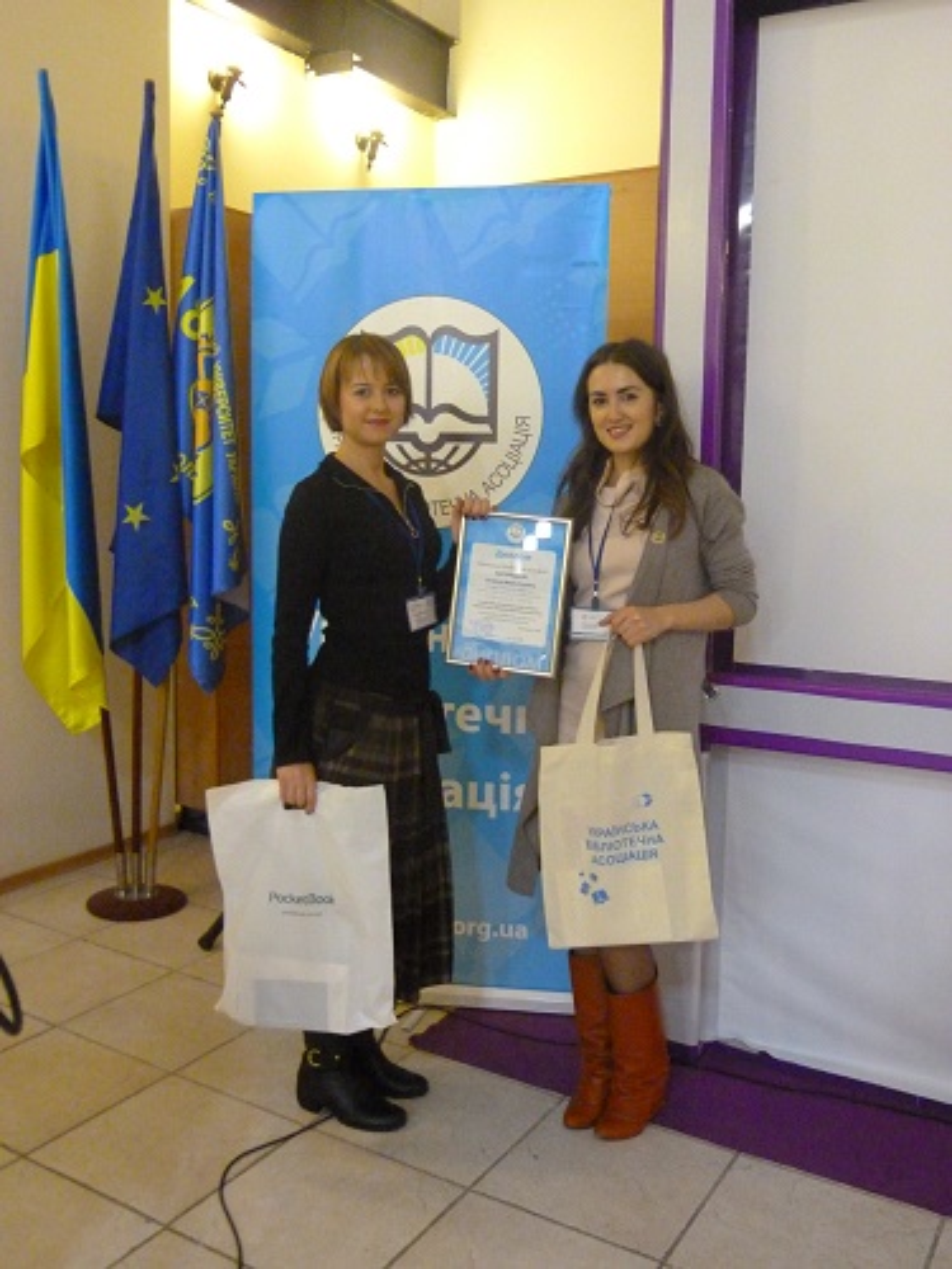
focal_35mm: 32
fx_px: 1173
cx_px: 476
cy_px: 634
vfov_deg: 56.8
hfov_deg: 44.2
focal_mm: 5.7
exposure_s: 1/30
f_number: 3
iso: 1000
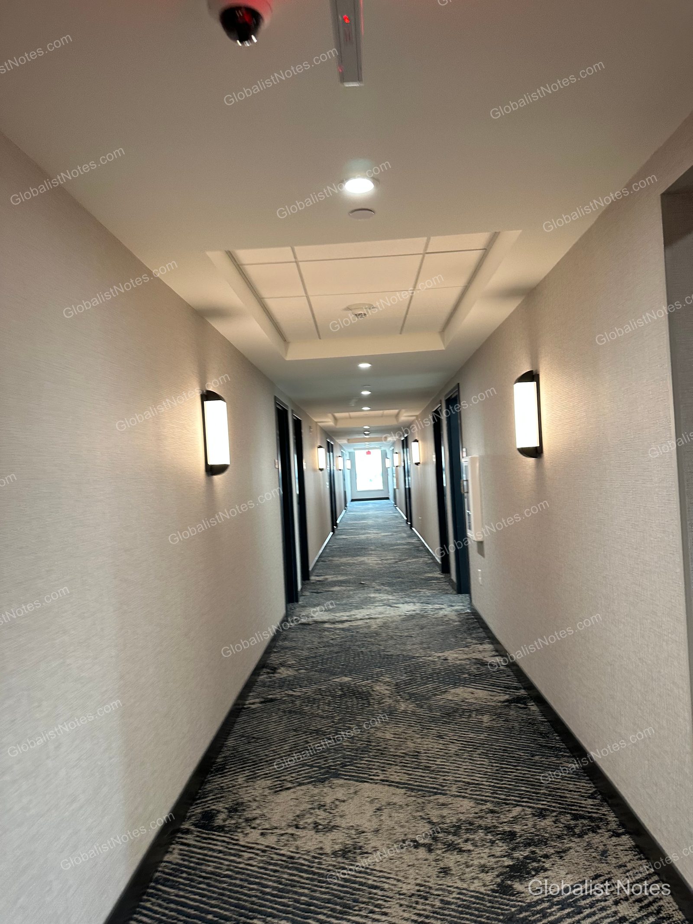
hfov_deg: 56.8
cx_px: 346
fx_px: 641
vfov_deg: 71.6
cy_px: 462
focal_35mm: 24
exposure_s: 1/60
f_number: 1.78
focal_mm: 6.86
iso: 200
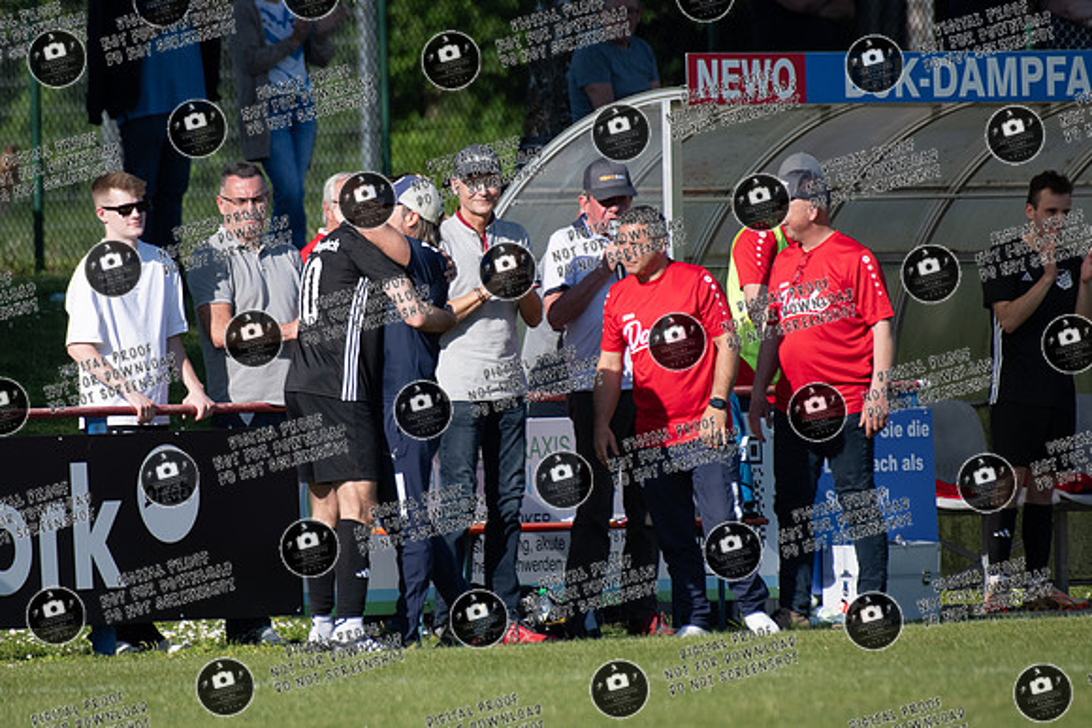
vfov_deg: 2.0
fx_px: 20779
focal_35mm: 685
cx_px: 452
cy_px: 326
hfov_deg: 3.0
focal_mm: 500
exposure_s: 1/1600
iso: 400
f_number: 5.6
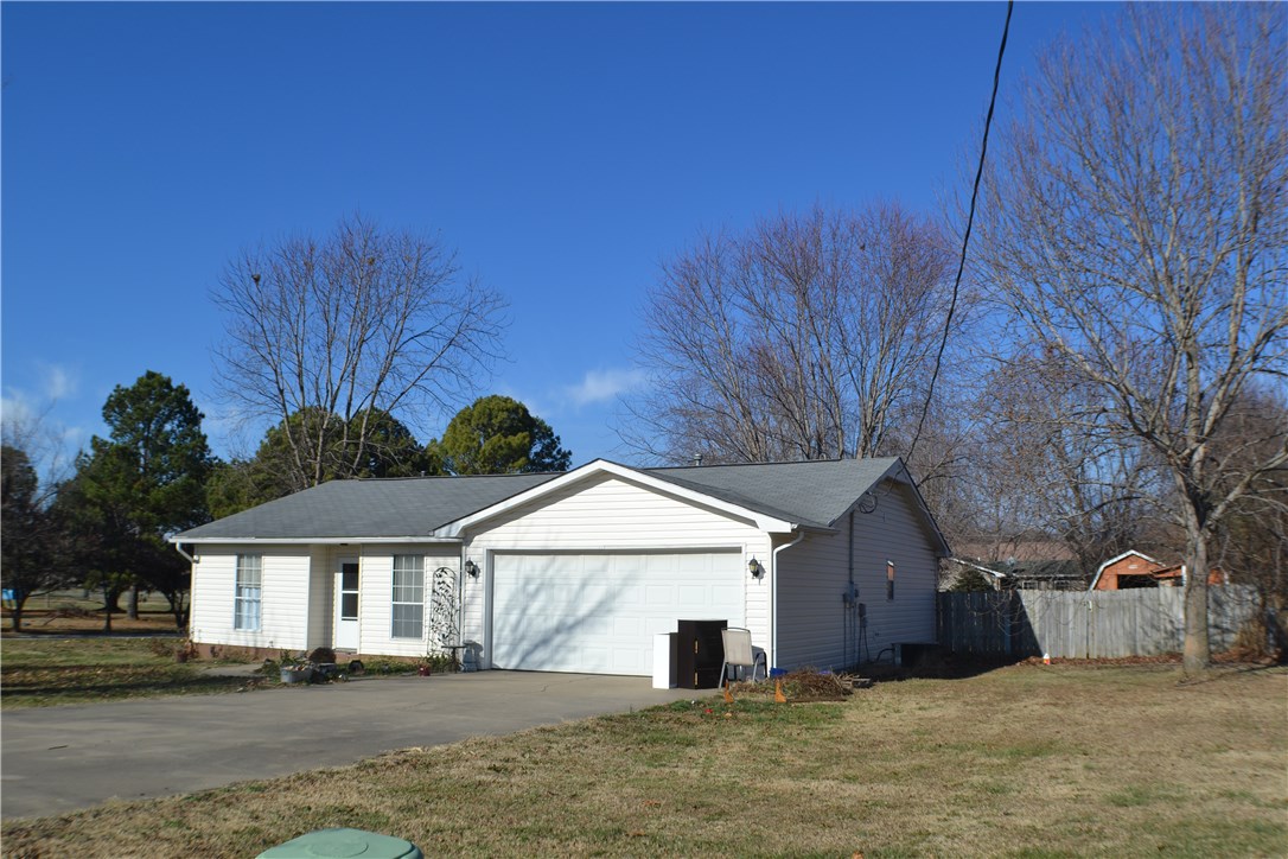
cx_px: 644
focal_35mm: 42
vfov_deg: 31.9
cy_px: 430
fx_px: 1503
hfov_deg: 46.4
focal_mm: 28
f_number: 9
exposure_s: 1/320
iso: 100
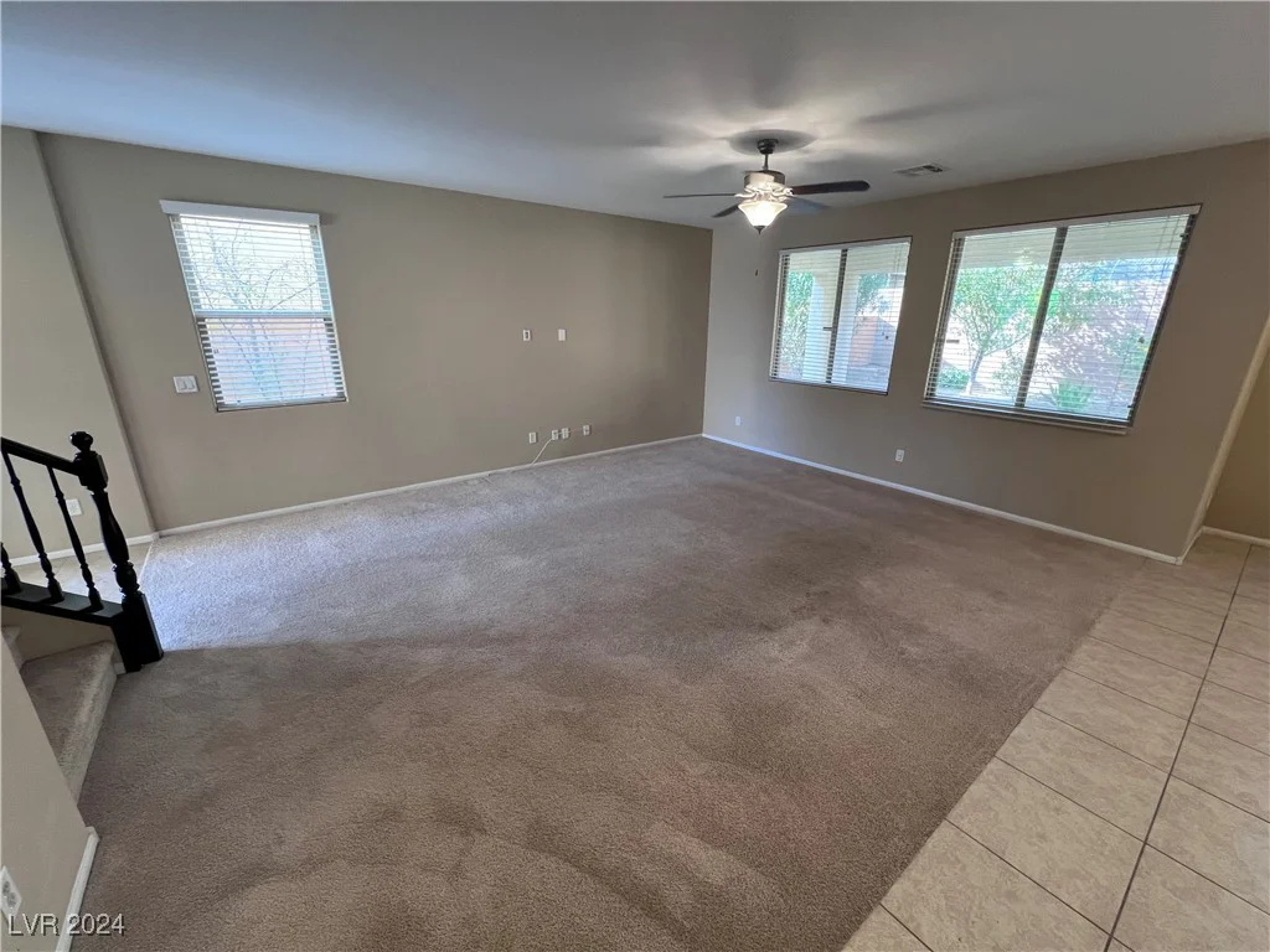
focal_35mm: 13
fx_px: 477
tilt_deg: -18.1
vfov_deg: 89.9
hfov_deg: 106.2
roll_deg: -0.6
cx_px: 635
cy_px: 476
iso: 250
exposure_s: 1/120
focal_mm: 1.57
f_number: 1.8
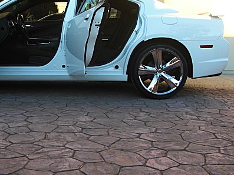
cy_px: 74
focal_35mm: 58
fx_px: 392
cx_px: 65
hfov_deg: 32.7
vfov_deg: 25.2
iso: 50
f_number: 2.8
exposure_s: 1/100
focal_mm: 6.3
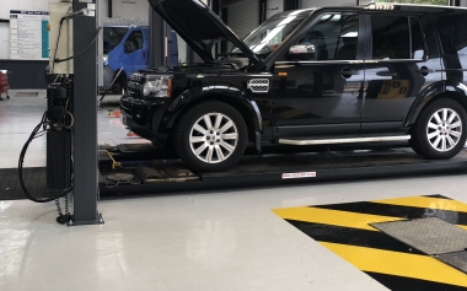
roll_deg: +0.4
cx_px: 236
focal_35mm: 40
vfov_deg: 31.8
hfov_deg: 49.3
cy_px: 107
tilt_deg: -6.0
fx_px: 509
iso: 25
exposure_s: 1/50
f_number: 1.8
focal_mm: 3.99
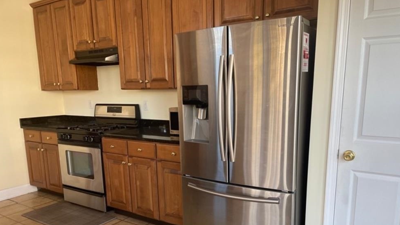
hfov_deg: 66.1
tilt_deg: -11.0
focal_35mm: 29
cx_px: 201
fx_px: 308
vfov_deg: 39.8
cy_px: 146
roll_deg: +1.0
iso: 80
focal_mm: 4.2
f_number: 1.6
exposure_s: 1/121
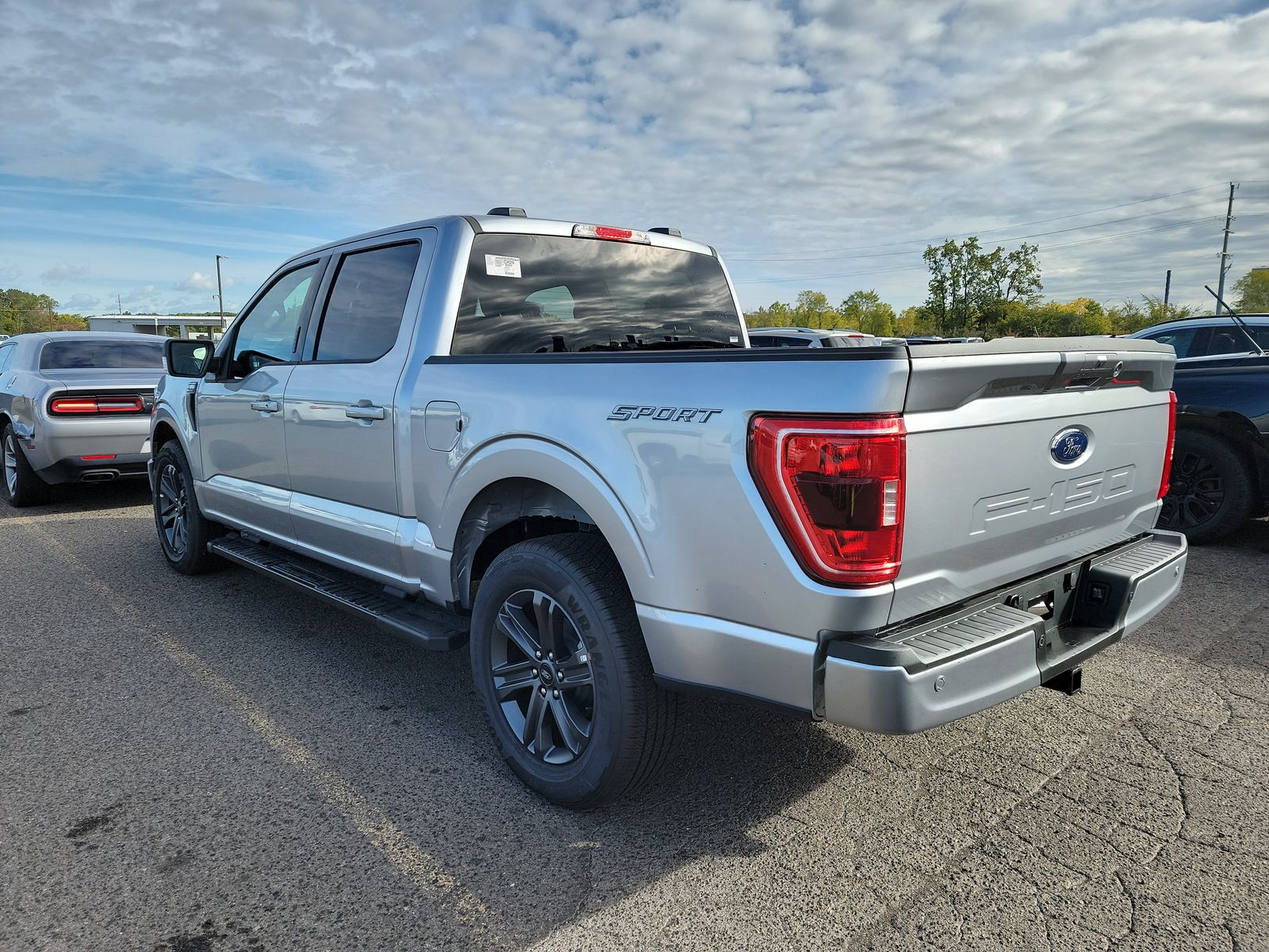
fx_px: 880
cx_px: 634
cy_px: 476
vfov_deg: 56.8
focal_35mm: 24
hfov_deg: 71.6
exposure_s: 1/658
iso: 50
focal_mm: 6.7
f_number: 1.8
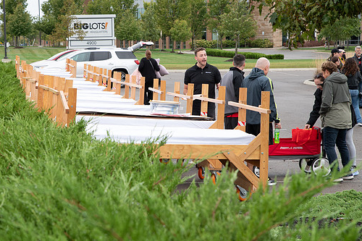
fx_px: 995
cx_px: 129
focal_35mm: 99
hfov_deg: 20.6
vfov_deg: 13.8
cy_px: 116
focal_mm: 70
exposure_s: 1/160
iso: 640
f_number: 6.3
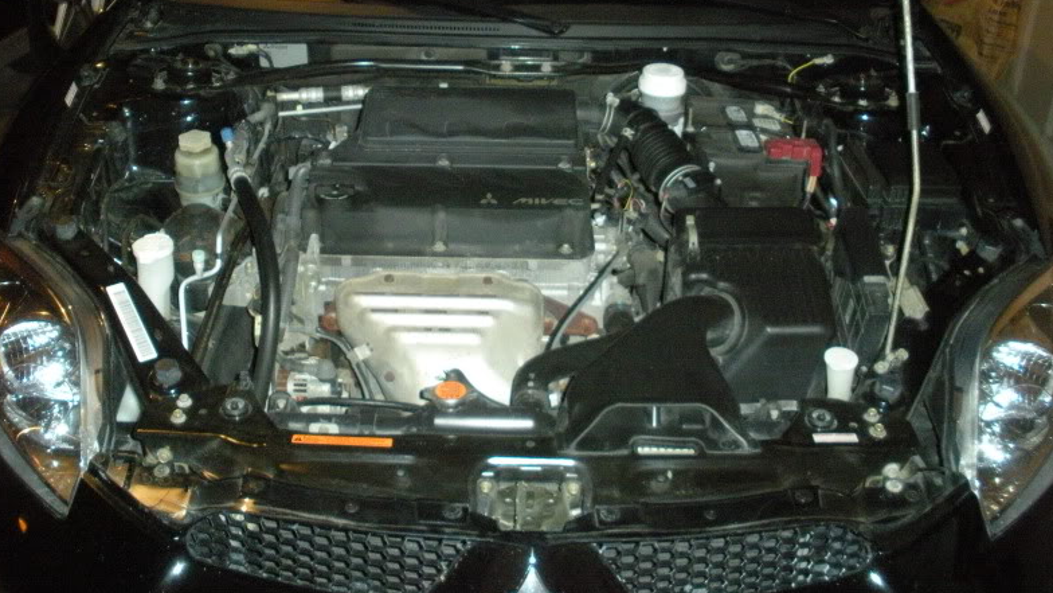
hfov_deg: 50.5
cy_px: 203
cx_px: 524
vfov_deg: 29.5
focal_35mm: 40
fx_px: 1117
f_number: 3.5
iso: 568
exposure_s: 1/60
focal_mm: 6.3
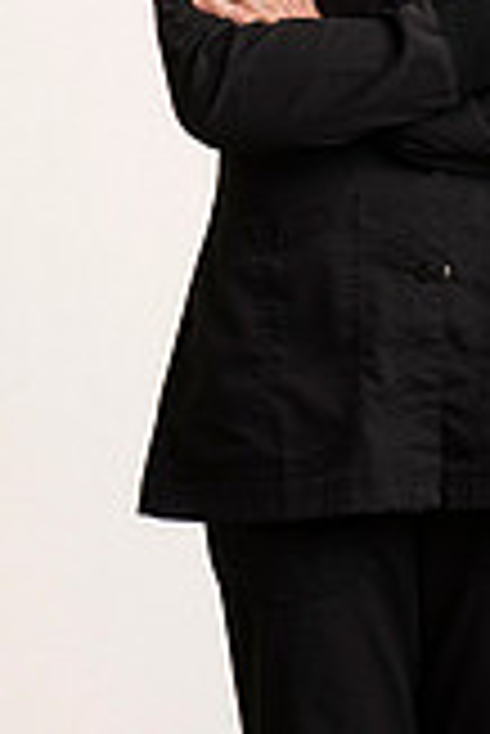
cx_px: 387
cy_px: 90
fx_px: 5908
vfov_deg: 7.1
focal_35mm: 290
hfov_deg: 4.7
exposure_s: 1/125
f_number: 8
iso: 64
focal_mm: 105
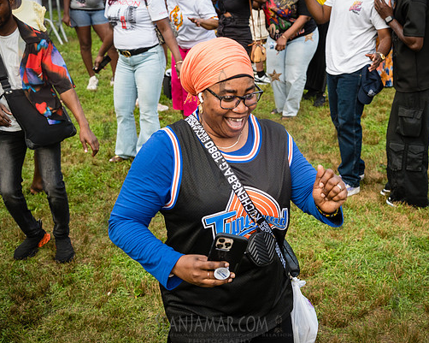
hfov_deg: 39.2
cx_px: 281
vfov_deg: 32.1
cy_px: 173
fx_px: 596
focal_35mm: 47
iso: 1000
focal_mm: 35
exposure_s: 1/640
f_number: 4
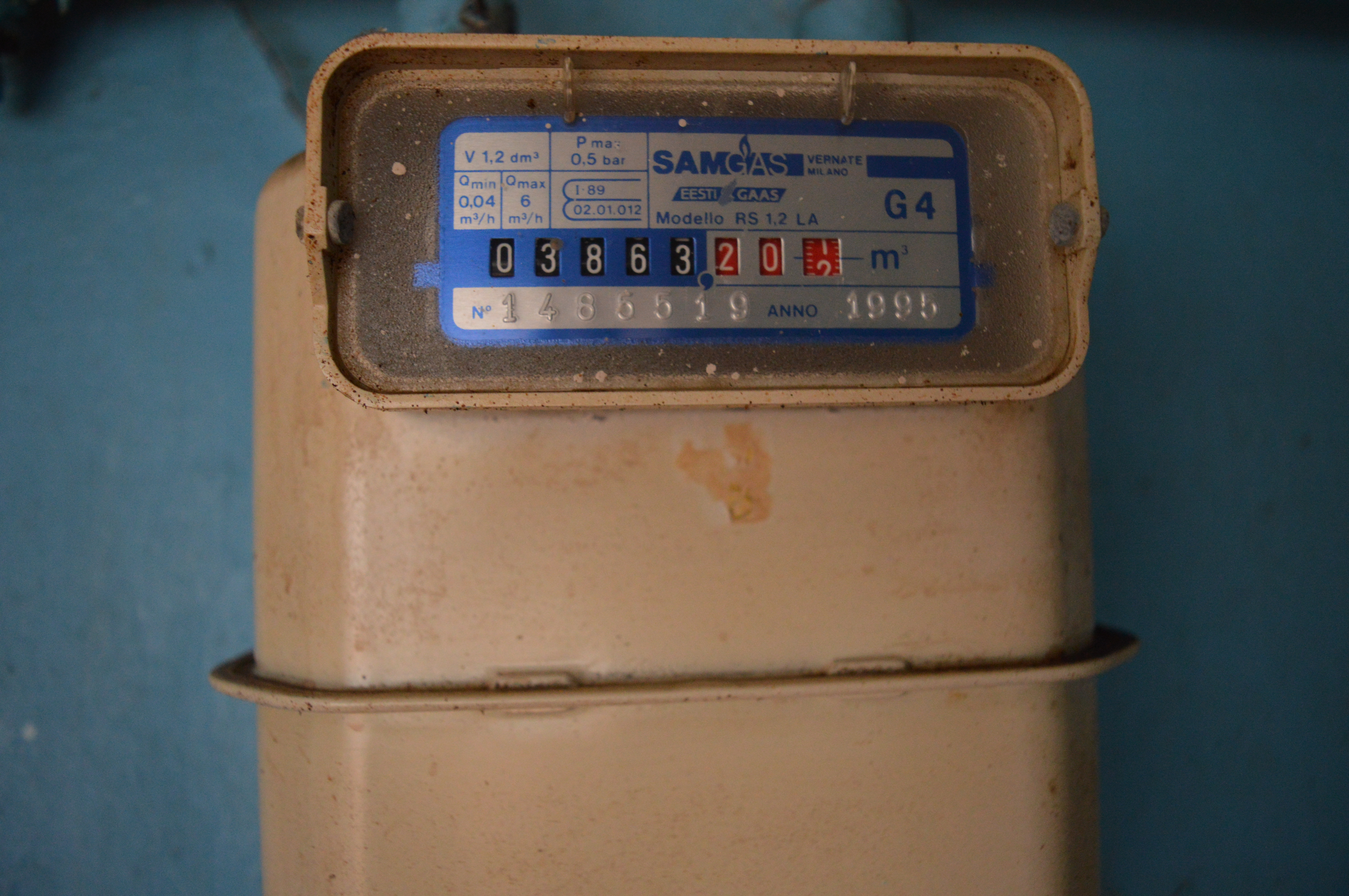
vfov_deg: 47.8
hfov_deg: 67.4
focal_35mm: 27
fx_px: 1011
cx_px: 674
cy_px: 448
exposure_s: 1/60
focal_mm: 18
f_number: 3.5
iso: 1600
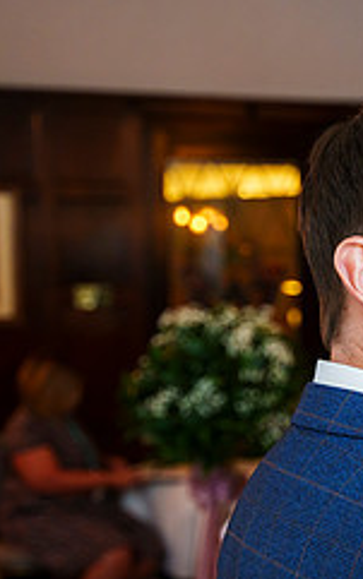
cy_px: 435
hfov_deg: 10.0
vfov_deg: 16.5
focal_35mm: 126
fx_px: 1991
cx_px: 611
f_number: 3.5
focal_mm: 50
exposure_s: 1/125
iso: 1600
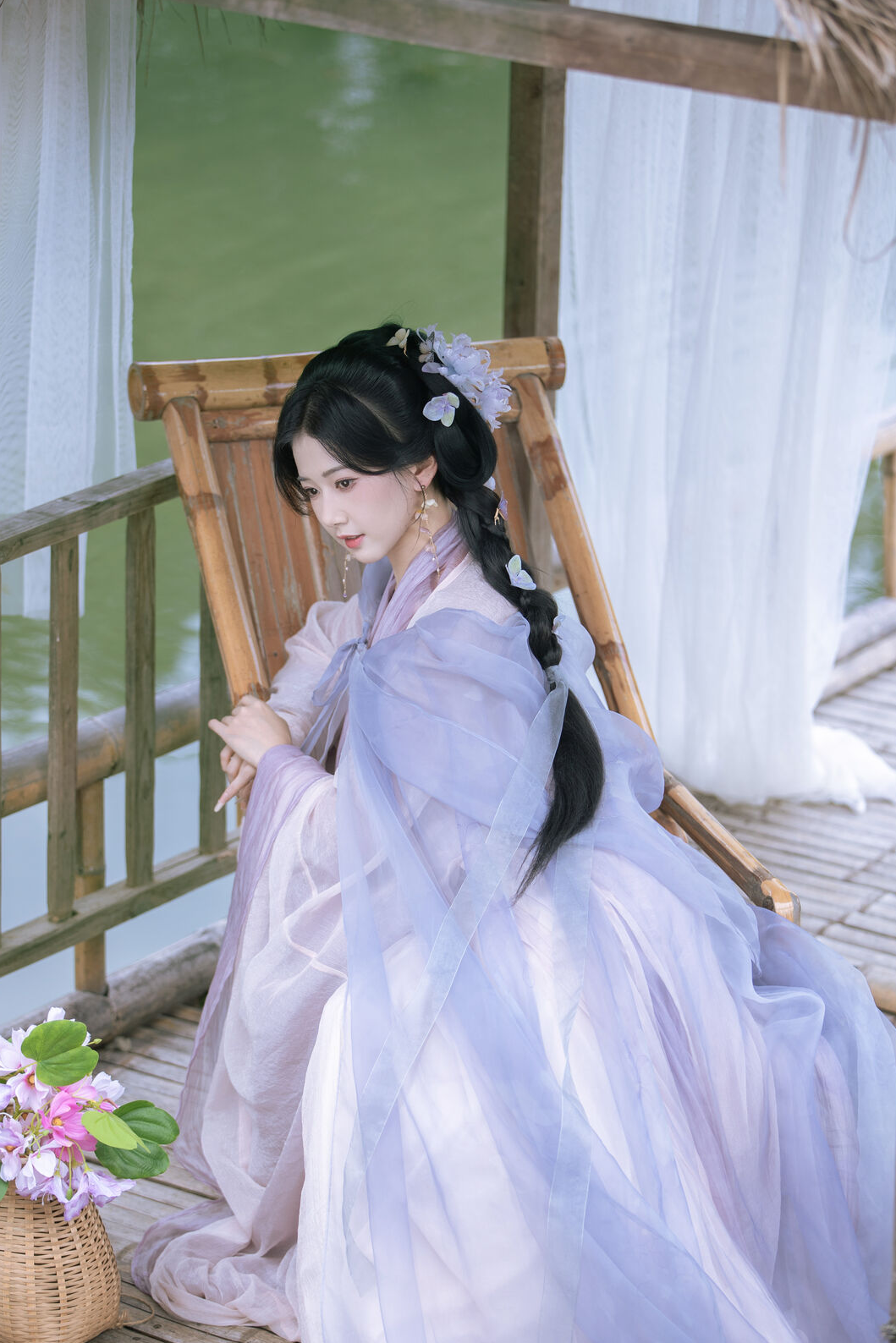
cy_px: 704
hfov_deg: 11.5
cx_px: 421
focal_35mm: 119
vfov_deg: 17.2
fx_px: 4441
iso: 100
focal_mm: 105
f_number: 2.8
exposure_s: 1/640
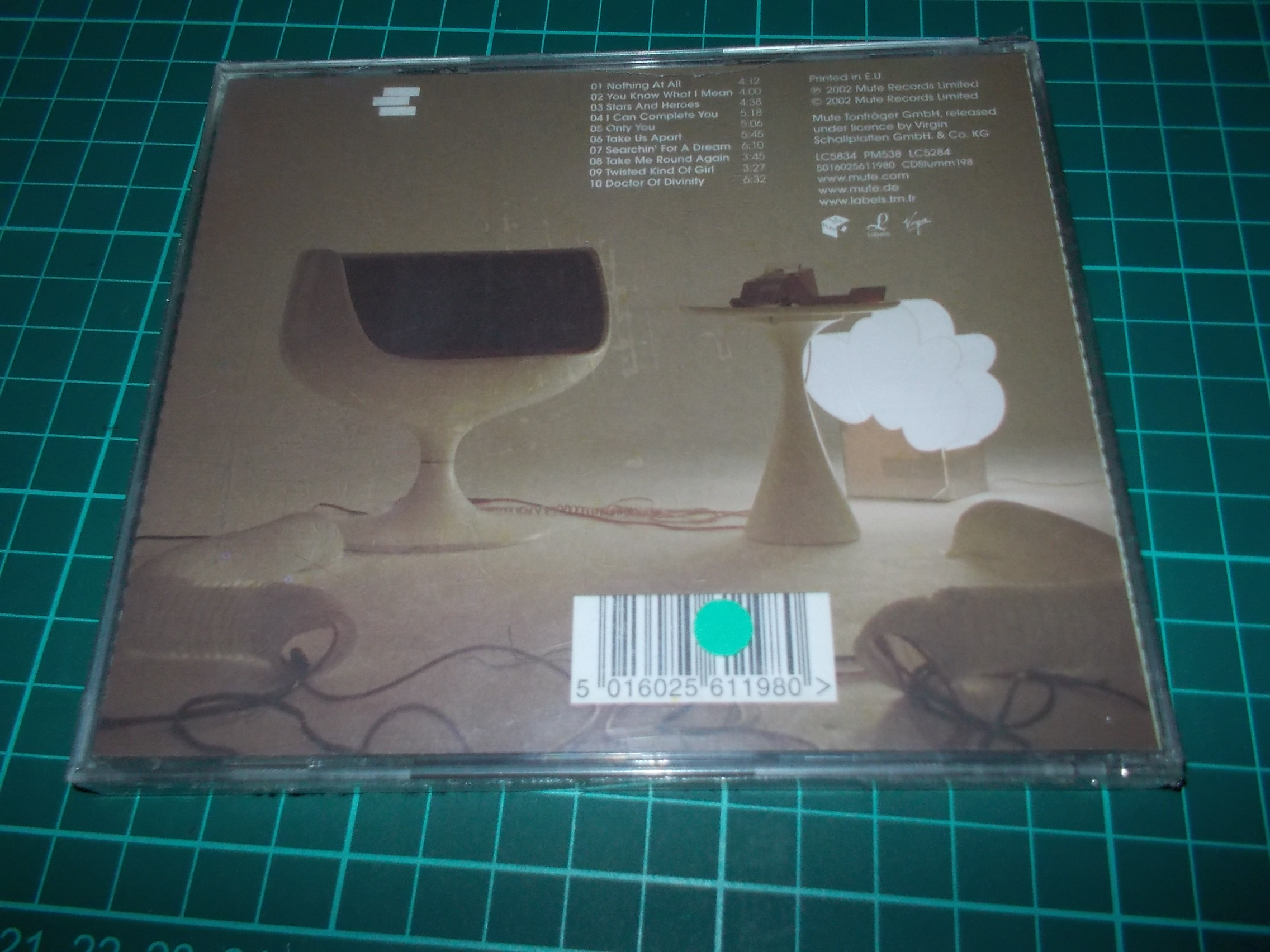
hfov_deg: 61.7
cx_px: 635
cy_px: 476
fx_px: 1064
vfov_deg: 48.2
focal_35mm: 29
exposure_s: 1/30
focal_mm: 4.1
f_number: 3.3
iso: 200
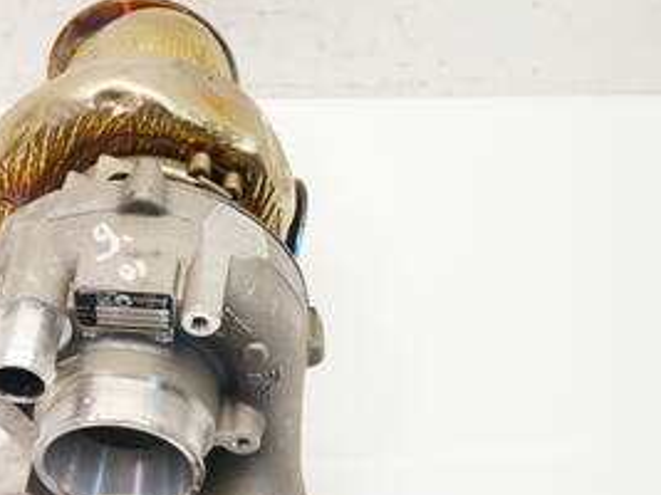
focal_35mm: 54
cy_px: 384
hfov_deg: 34.9
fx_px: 1031
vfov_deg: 26.6
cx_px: 176
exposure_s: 1/60
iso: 500
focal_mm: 15
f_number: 3.8
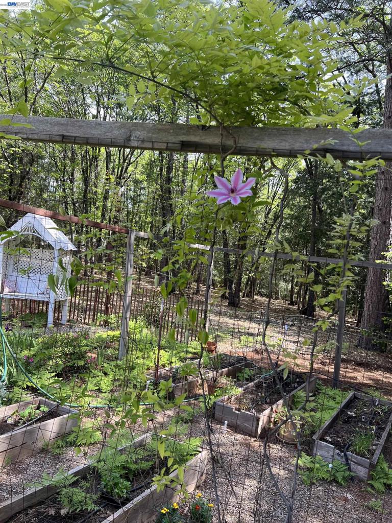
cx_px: 196
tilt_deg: +1.5
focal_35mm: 26
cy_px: 262
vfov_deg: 67.3
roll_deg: -3.7
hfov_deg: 53.1
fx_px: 393
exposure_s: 1/408
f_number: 1.5
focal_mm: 5.7
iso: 50
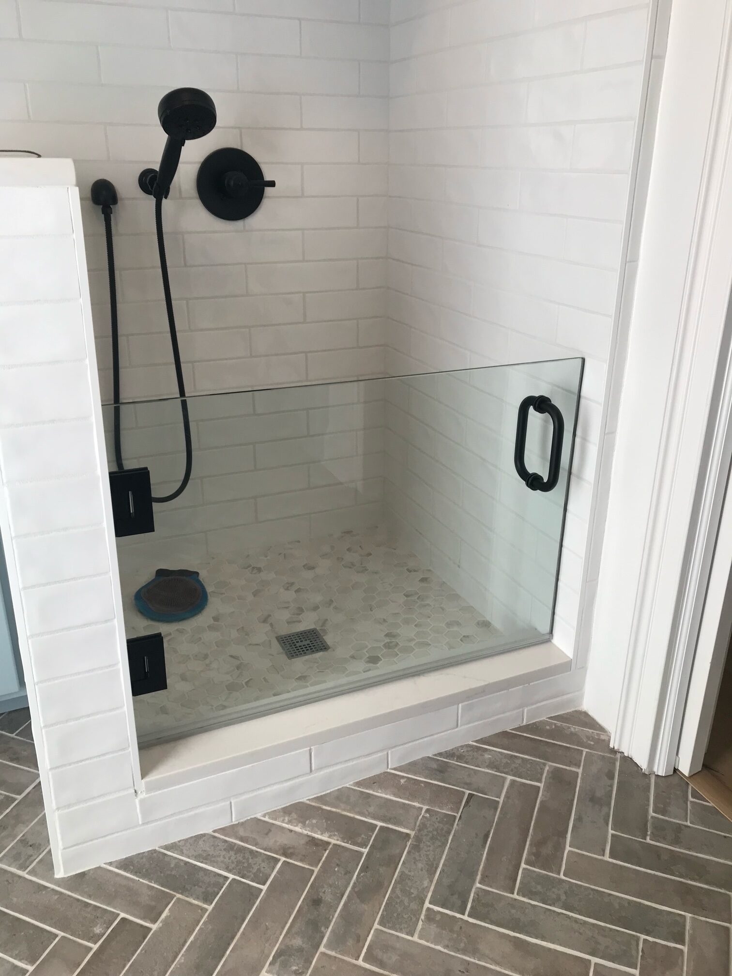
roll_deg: -0.4
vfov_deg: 63.4
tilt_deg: -22.4
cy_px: 488
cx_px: 366
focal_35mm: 28
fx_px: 789
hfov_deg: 49.7
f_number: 1.8
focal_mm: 3.99
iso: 40
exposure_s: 1/120
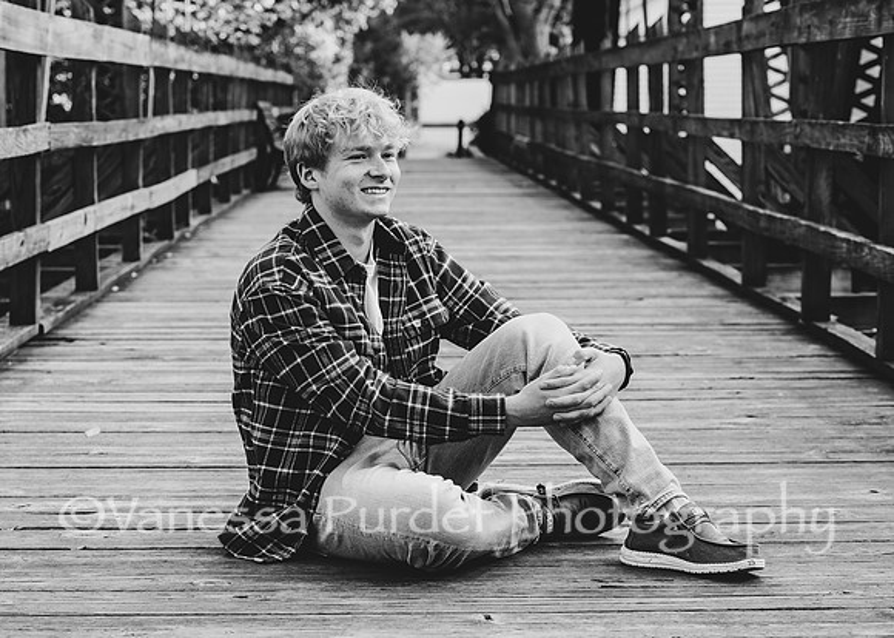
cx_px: 403
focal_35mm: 98
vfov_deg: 14.7
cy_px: 351
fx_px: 2480
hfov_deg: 20.4
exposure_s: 1/100
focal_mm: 43
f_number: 3.2
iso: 100
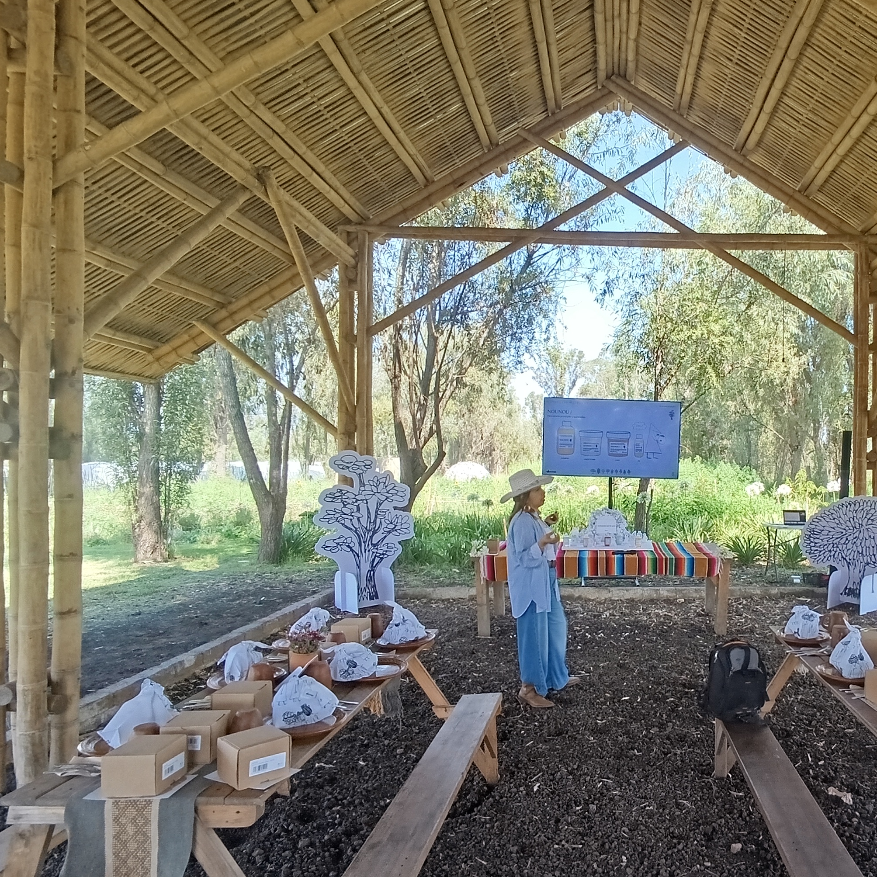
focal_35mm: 23
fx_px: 659
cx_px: 636
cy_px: 470
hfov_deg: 64.1
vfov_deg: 67.2
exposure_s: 1/120
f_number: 2.2
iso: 80
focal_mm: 1.65
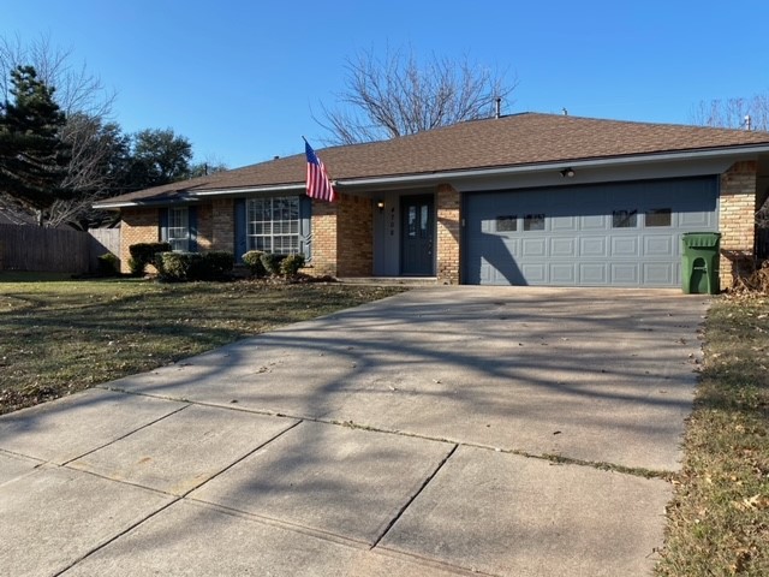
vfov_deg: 53.1
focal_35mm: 26
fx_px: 578
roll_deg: +0.3
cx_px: 384
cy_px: 288
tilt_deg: -2.6
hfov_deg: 67.3
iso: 32
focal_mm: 4.25
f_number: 1.8
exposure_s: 1/1779
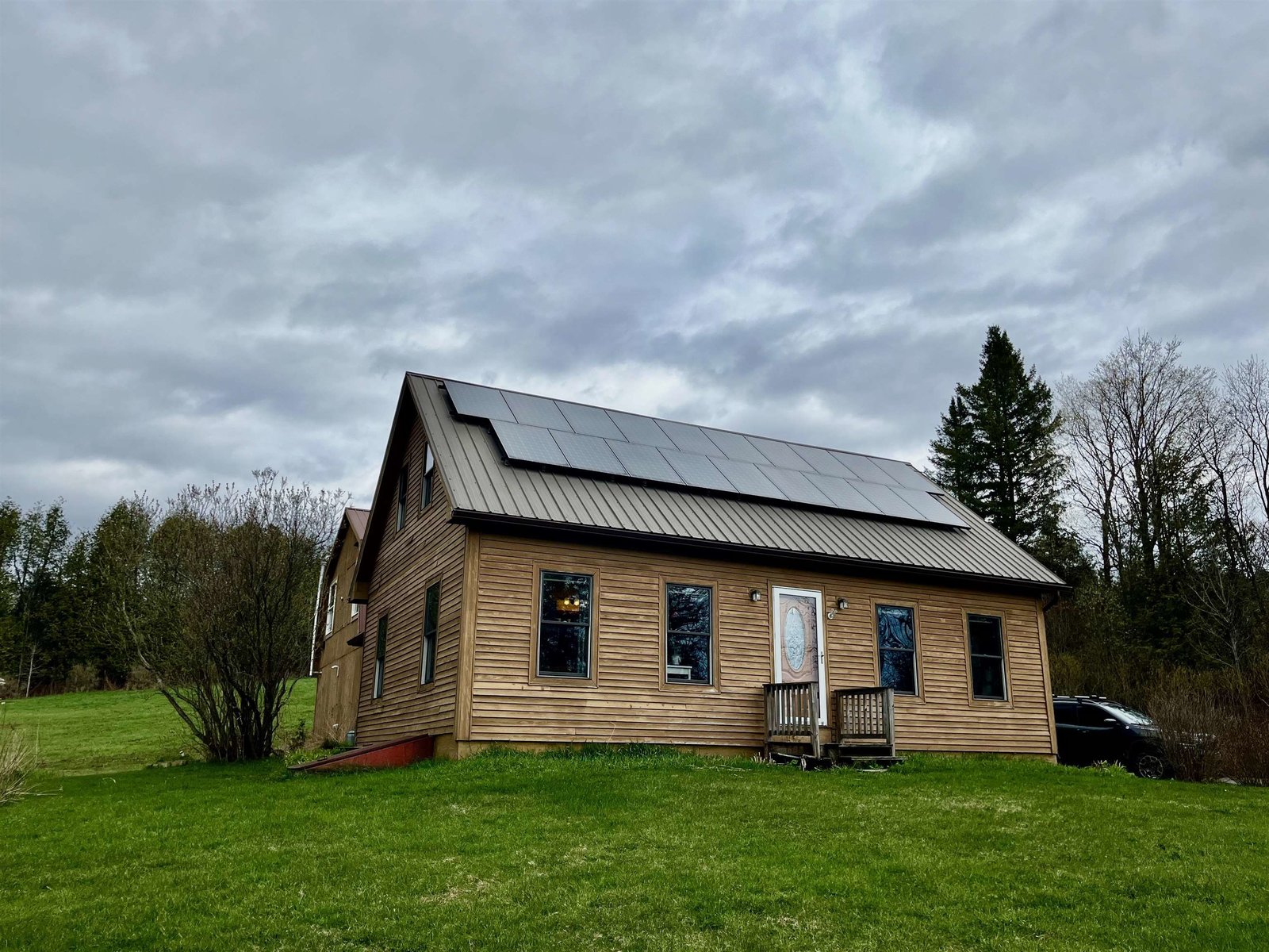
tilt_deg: +16.7
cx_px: 634
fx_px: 953
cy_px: 476
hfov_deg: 67.3
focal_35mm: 26
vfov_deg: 53.1
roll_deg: +0.2
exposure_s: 1/4484
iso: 50
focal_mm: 5.1
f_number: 1.6
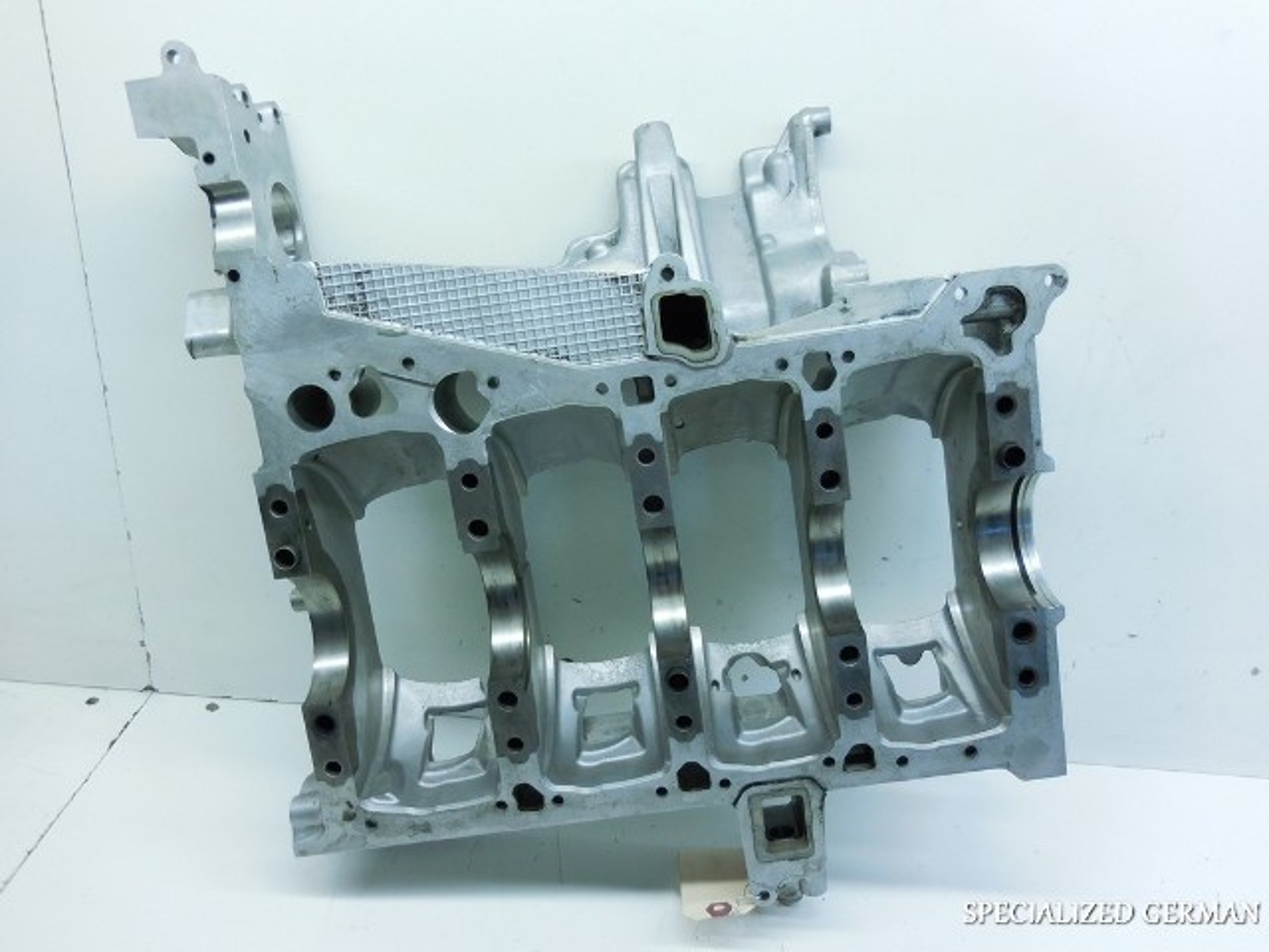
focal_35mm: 25
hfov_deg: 69.4
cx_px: 634
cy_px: 476
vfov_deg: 54.9
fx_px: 916
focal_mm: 4.5
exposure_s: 1/60
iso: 125
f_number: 3.3
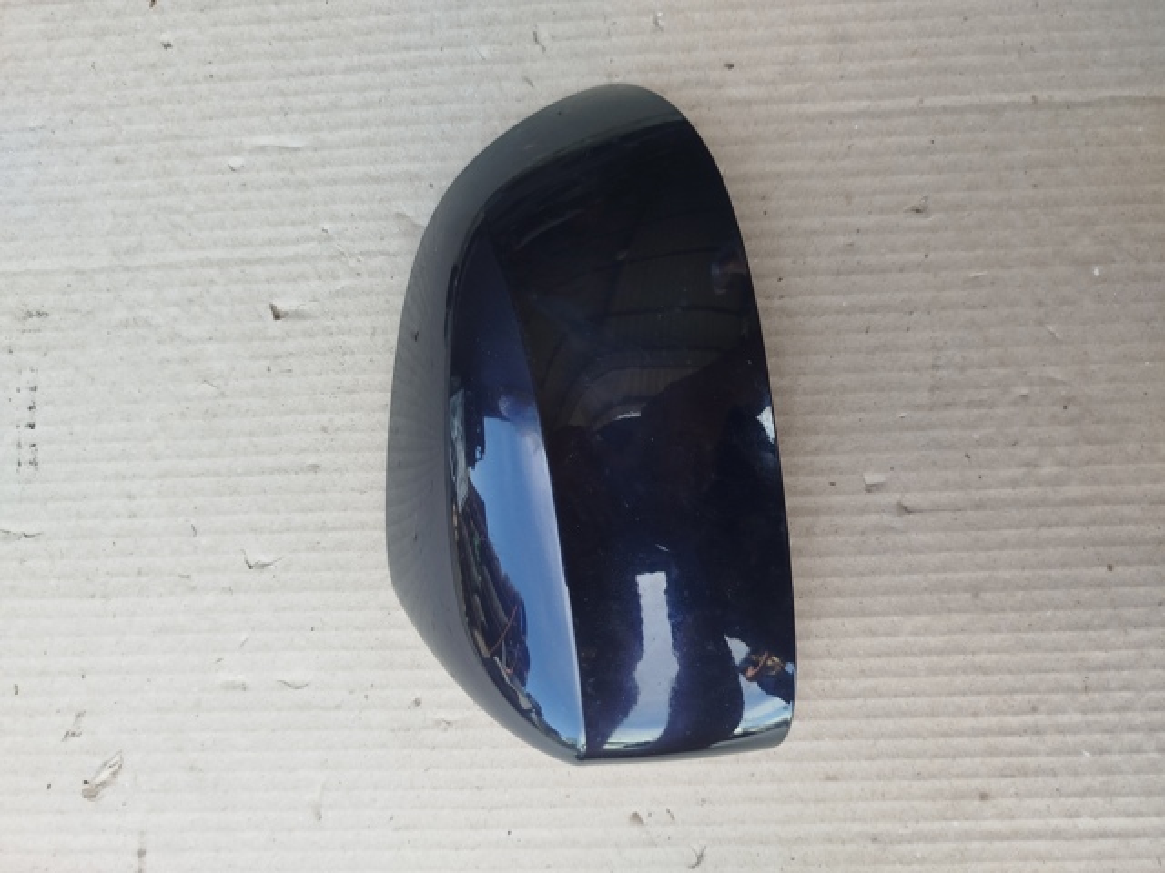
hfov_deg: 71.6
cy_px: 436
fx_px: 808
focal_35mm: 24
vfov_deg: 56.8
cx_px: 582
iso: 50
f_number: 1.7
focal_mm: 5.31
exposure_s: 1/100
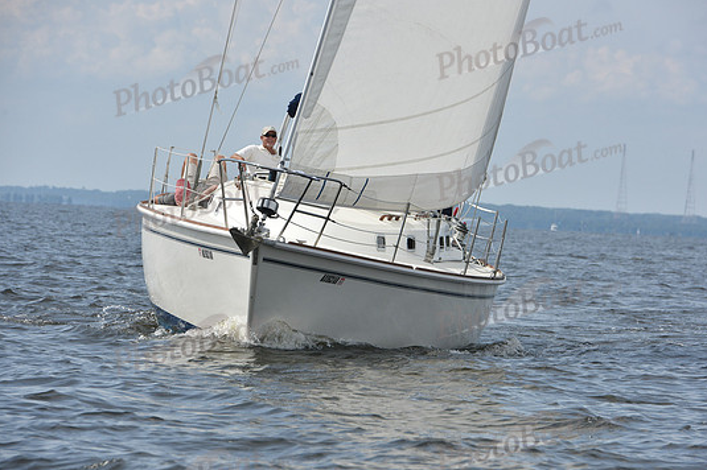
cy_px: 254
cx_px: 369
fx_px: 4259
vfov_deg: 6.3
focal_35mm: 217
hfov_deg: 9.5
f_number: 9
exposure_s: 1/1250
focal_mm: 200
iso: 320
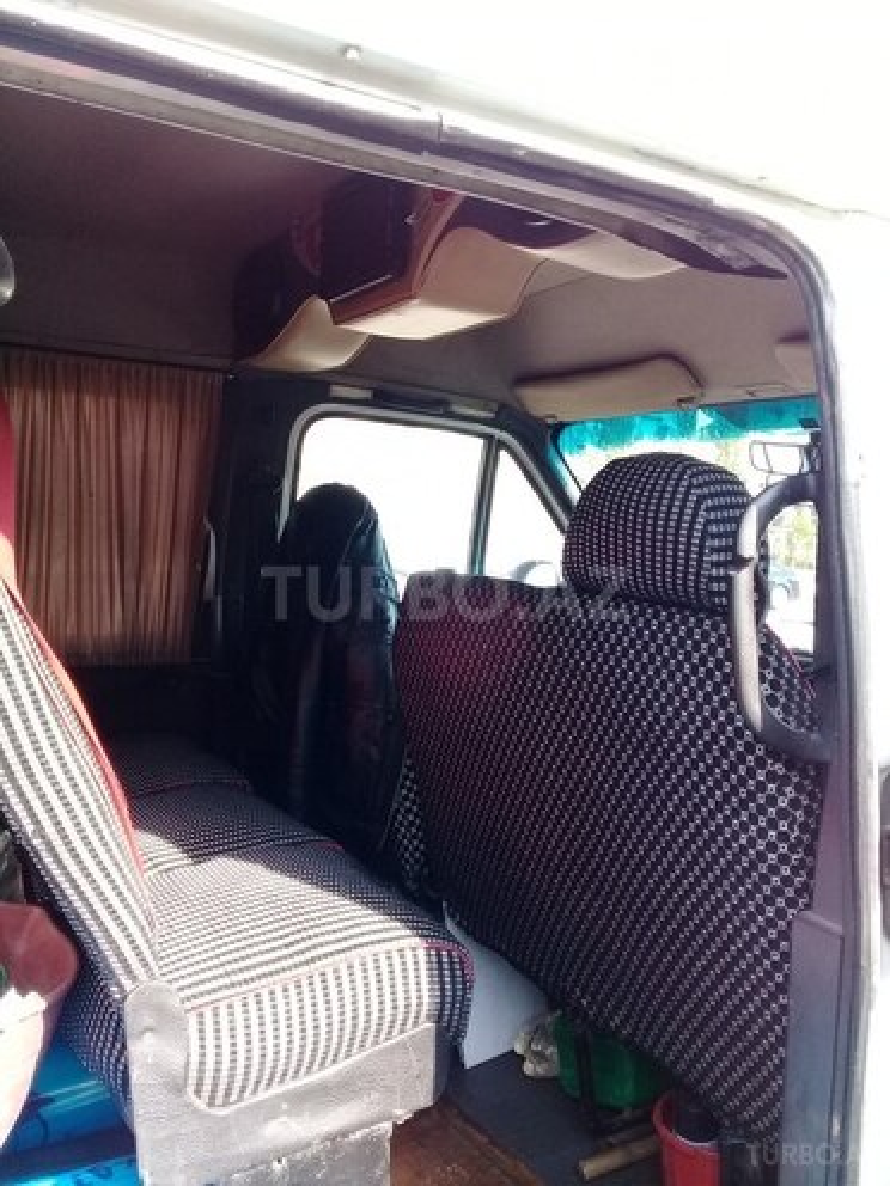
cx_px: 445
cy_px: 593
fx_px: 1063
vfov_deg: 58.4
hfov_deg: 45.4
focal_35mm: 31
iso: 64
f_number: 2.2
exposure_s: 1/124
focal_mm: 3.3
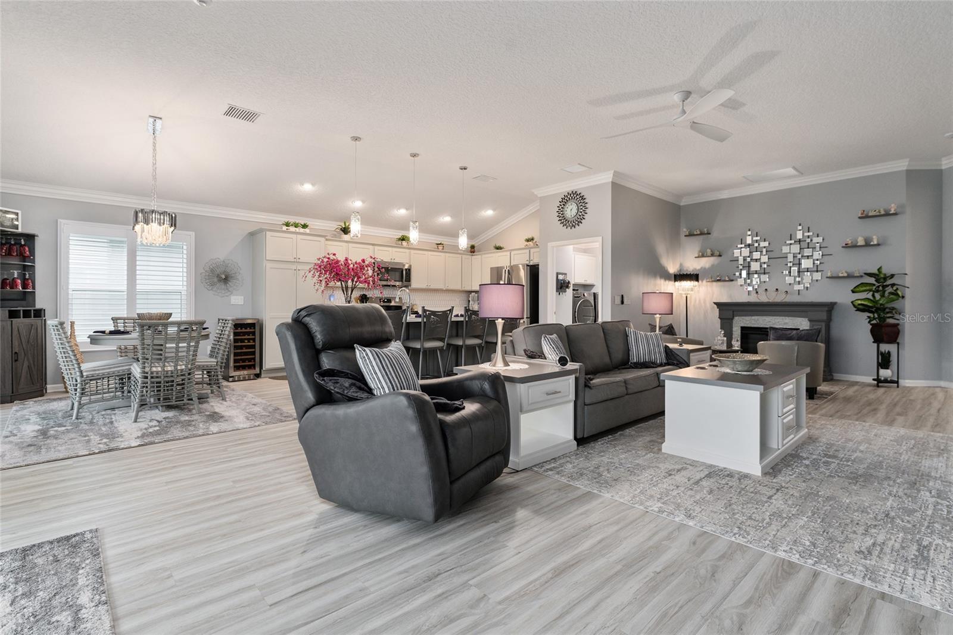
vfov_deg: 70.1
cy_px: 318
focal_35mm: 17
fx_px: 453
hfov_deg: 93.0
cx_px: 476
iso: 320
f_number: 7.1
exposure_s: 1/8
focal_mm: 17.1
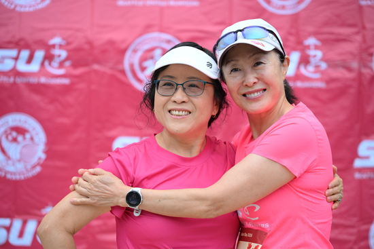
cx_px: 187
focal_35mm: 120
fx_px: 1247
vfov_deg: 11.4
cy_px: 124
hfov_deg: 17.1
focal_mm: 120
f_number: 4
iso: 2000
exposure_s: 1/400
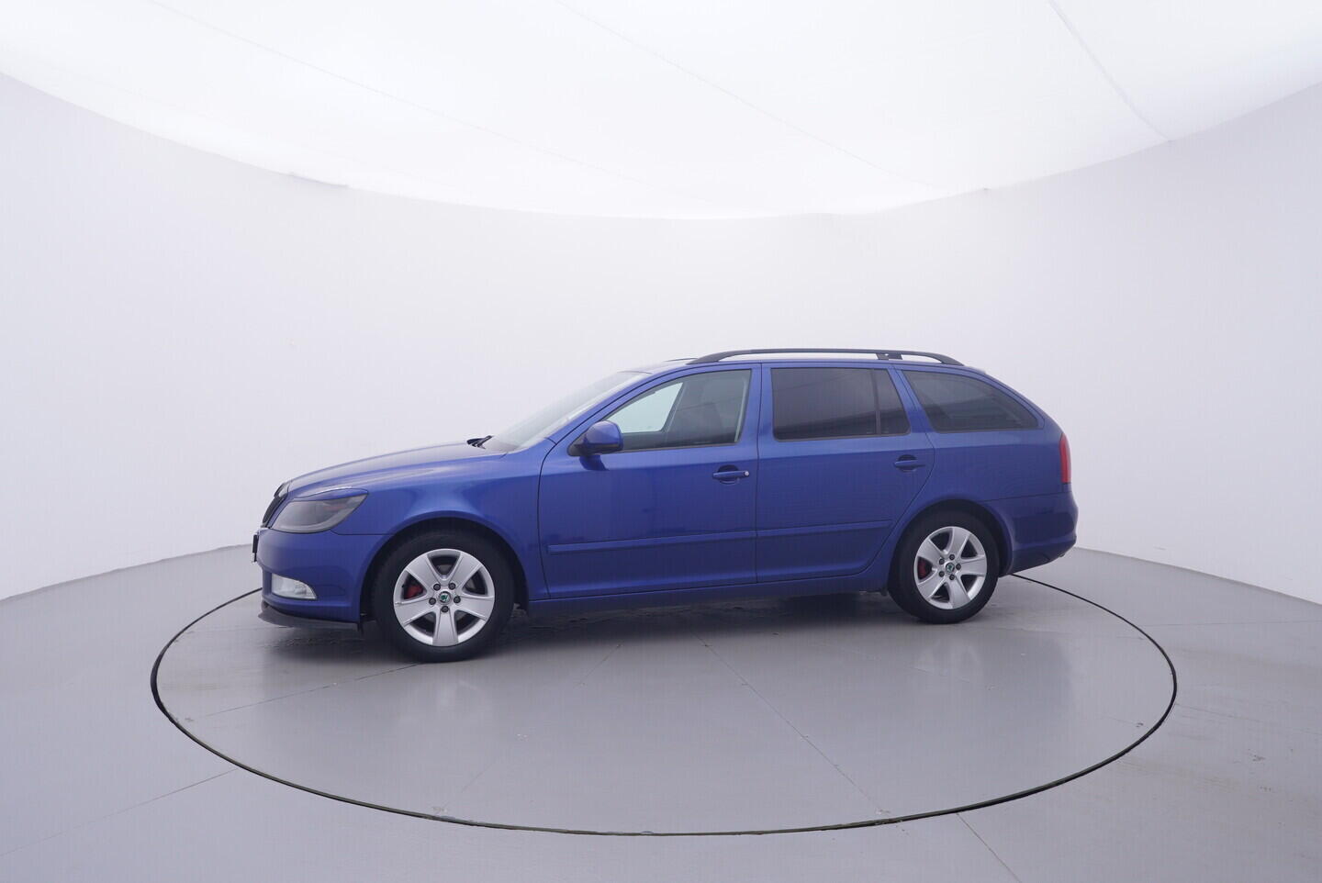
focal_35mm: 22
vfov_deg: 56.2
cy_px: 442
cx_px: 661
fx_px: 827
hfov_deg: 77.3
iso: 200
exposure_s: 1/80
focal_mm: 15
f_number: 5
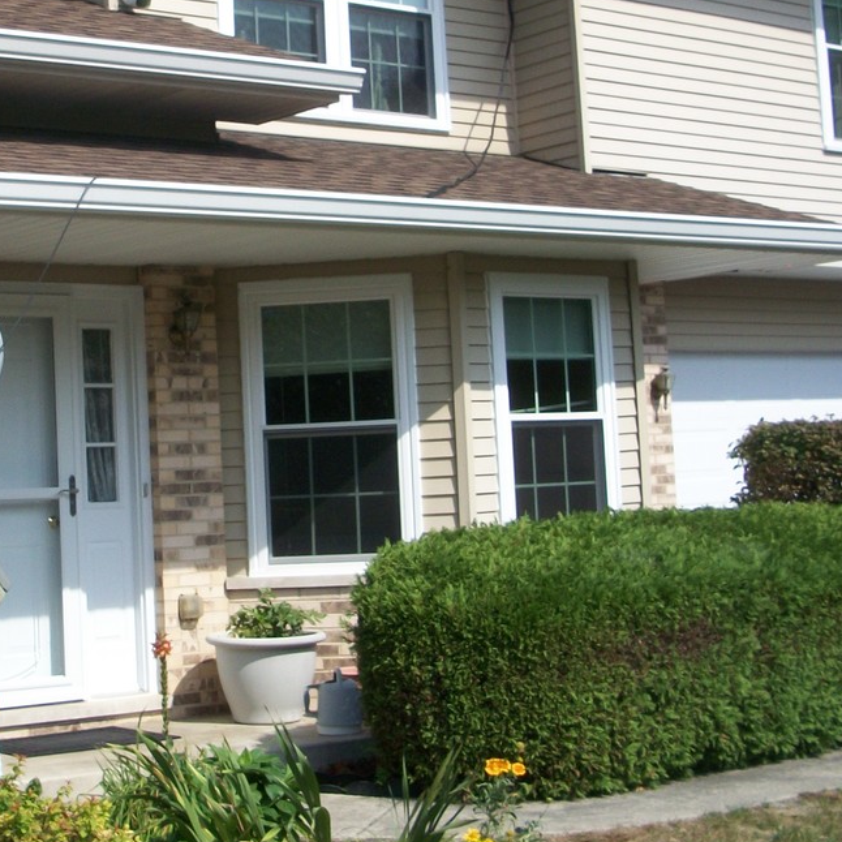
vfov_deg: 24.9
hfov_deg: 24.7
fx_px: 1899
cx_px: 216
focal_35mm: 69
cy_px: 270
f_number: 5.6
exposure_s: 1/400
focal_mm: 6.3
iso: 80
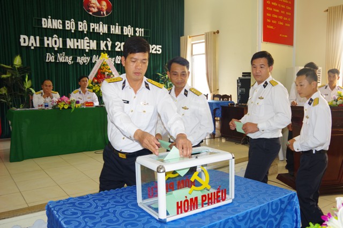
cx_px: 172
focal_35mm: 27
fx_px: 257
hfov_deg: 67.4
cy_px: 114
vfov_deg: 47.8
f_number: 4
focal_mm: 18
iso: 800
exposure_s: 1/100
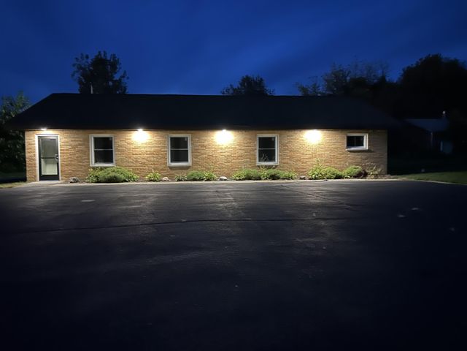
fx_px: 351
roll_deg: +0.1
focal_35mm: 26
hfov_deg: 67.3
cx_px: 234
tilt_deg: -3.6
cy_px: 176
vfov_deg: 53.1
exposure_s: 1/11
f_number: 1.5
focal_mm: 5.7
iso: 640
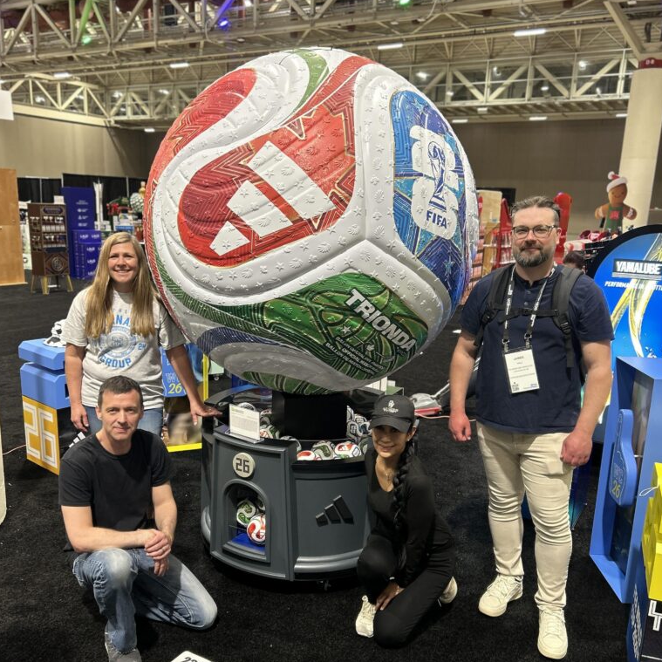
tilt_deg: -13.4
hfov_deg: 52.5
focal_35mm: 31
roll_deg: -2.4
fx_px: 671
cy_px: 365
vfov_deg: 52.4
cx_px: 330
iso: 160
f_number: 1.5
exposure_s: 1/60
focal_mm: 5.7
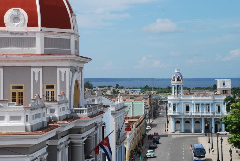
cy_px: 80
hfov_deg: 19.4
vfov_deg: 13.1
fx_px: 701
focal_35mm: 105
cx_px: 120
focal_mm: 70
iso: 140
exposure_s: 1/250
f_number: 10
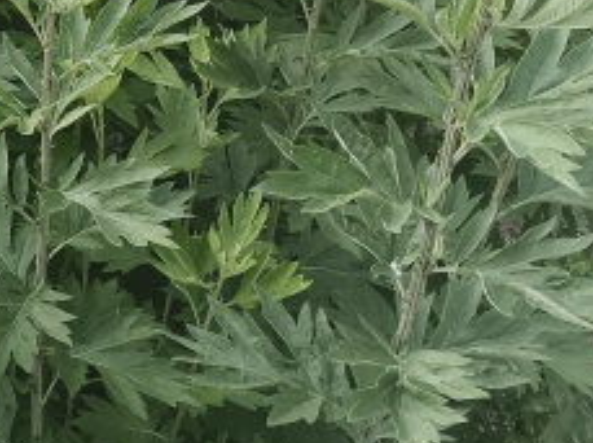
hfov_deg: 20.2
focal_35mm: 91
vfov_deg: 15.0
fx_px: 1556
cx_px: -119
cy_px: -215
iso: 59
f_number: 1.79
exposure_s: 1/100
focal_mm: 4.84
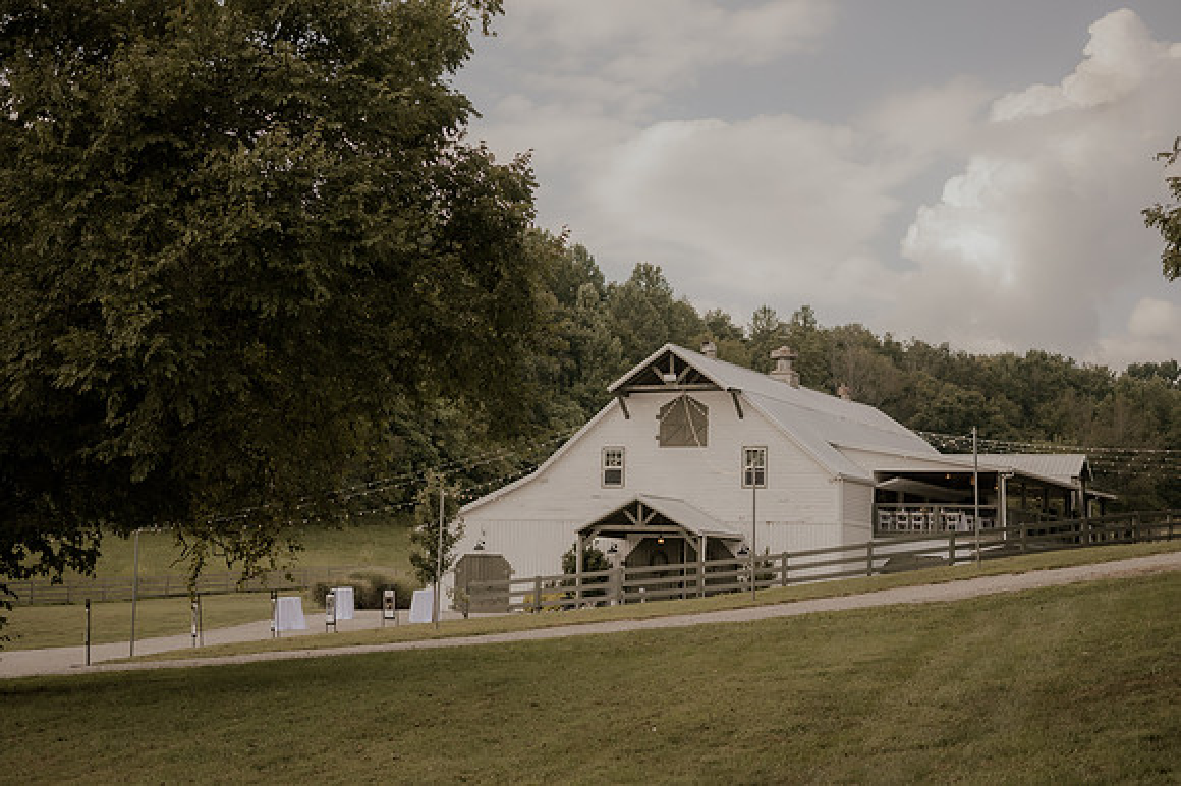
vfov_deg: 24.6
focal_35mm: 55
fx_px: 1806
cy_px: 393
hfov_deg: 36.2
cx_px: 590
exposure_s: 1/8000
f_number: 1.8
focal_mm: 35
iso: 500
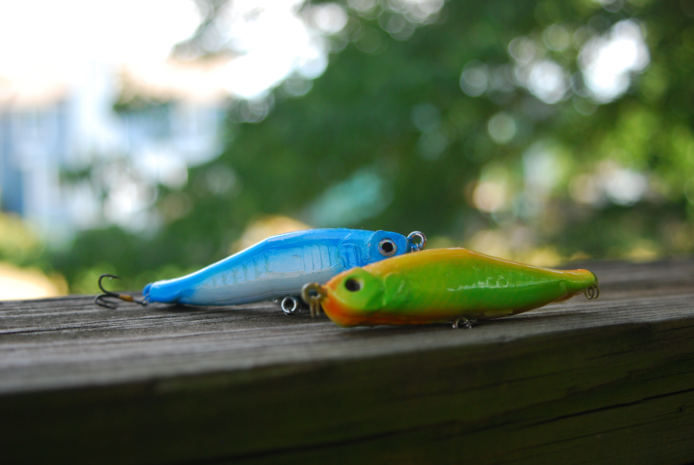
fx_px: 1013
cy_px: 232
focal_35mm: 52
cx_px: 347
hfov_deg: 37.8
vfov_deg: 25.8
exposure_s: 1/250
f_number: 4
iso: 400
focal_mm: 35
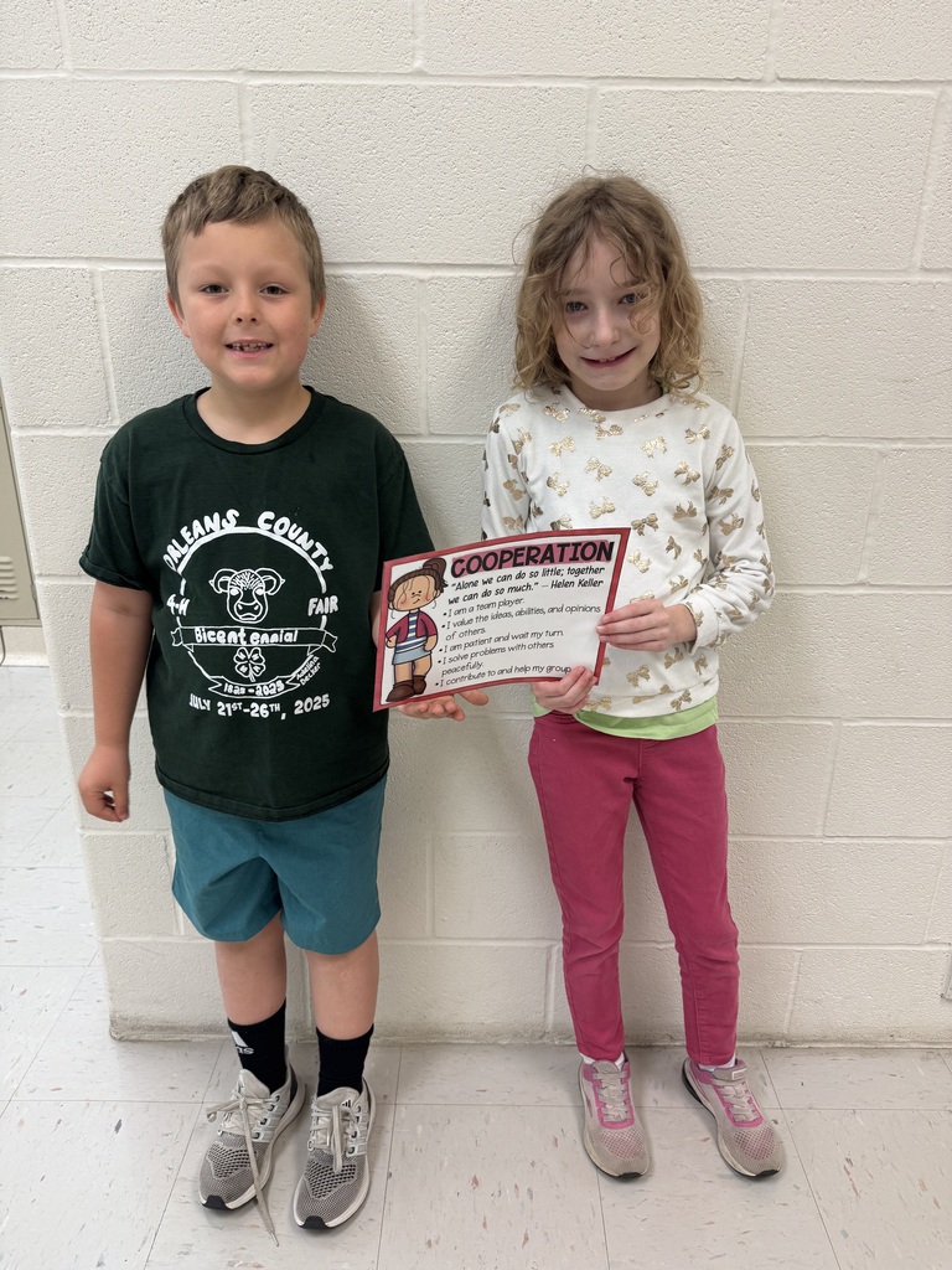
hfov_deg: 56.8
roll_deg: +0.0
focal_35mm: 24
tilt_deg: -20.5
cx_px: 476
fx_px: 880
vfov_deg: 71.6
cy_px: 635
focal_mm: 6.76
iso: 125
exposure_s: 1/60
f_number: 1.78
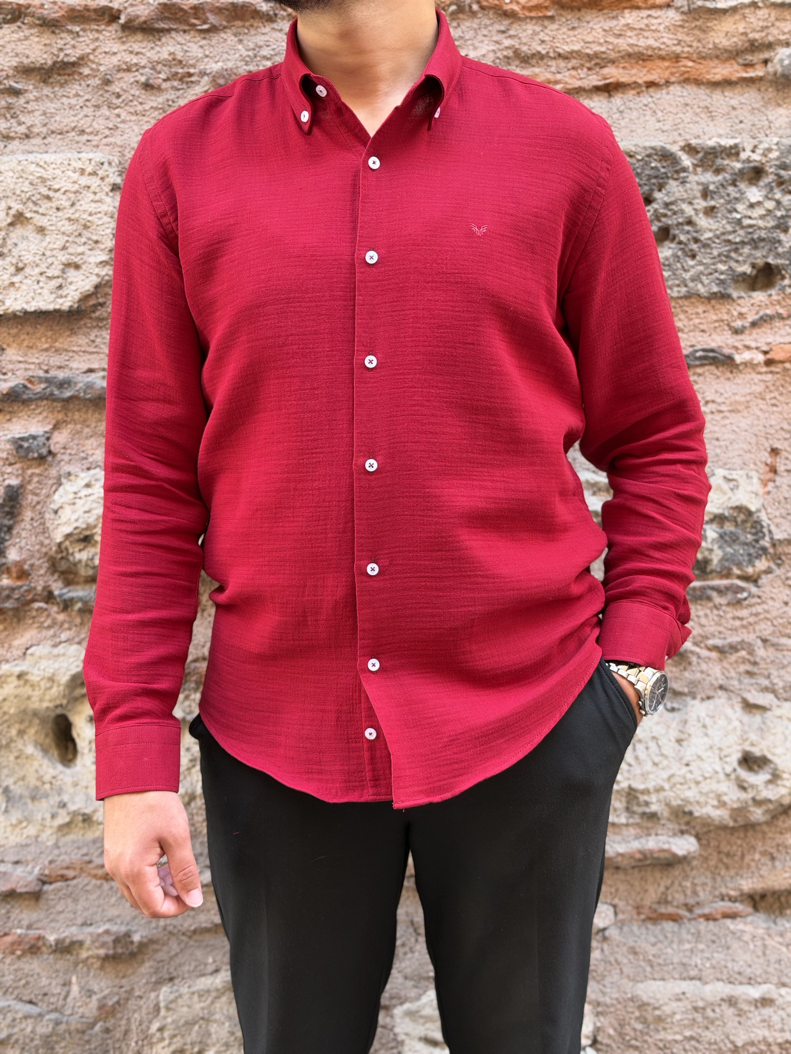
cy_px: 527
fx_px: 1462
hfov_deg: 30.3
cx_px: 396
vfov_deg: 39.7
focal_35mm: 48
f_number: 1.78
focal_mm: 6.76
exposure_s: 1/80
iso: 100
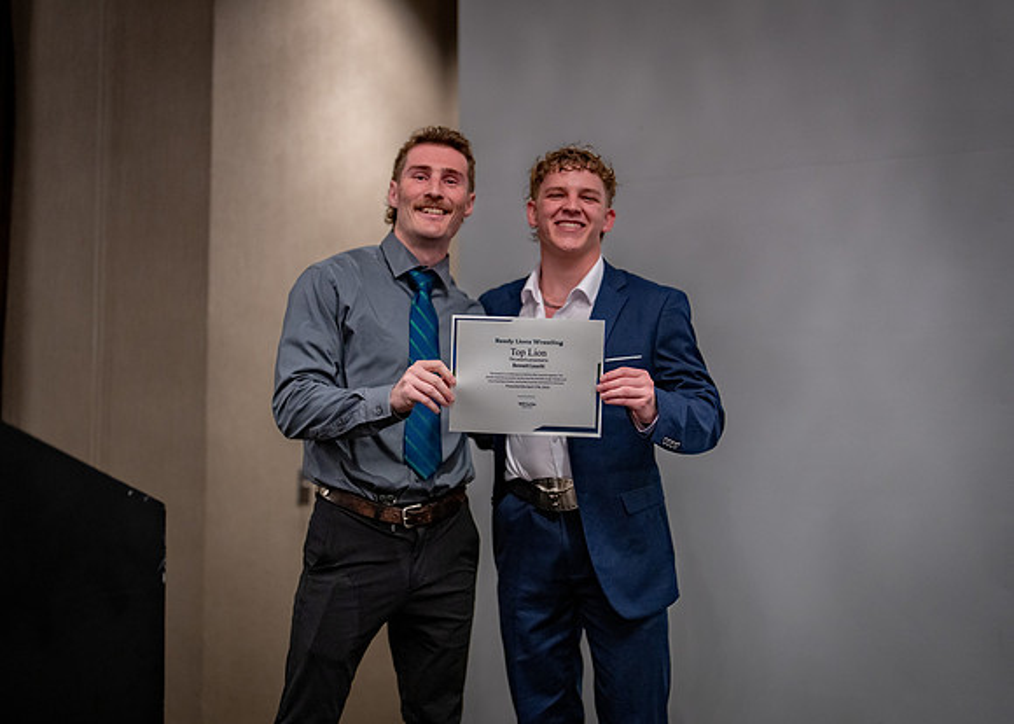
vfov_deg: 26.2
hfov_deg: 36.2
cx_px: 507
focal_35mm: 54
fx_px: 1553
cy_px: 362
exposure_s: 1/400
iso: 1250
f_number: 1.2
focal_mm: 50
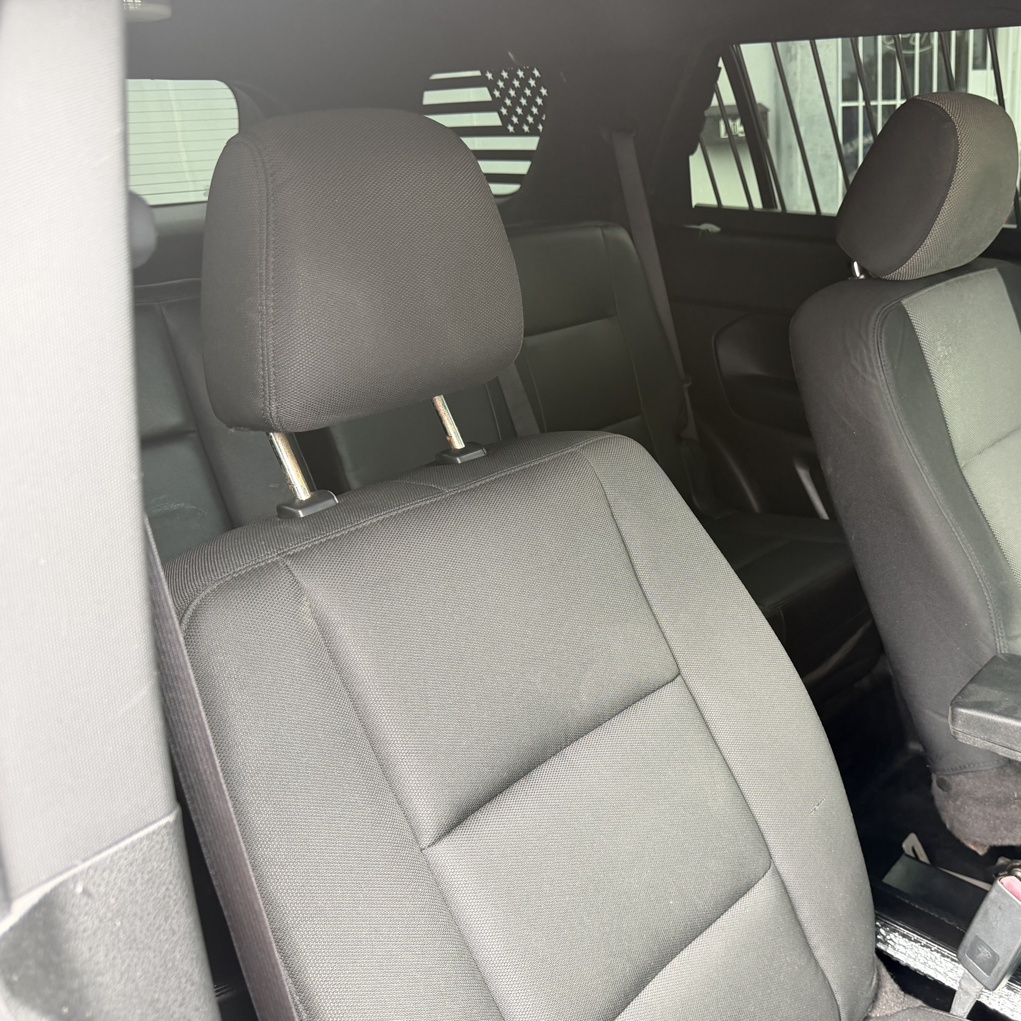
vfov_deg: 55.6
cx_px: 687
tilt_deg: -19.9
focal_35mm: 29
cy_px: 522
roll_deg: +3.7
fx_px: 968
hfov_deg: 54.4
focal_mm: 6.76
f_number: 1.78
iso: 200
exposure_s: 1/60
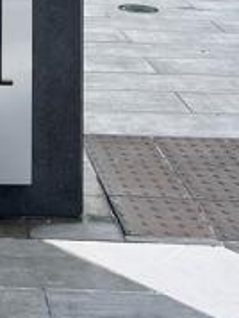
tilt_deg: -0.6
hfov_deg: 13.4
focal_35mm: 105
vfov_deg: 16.5
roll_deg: -0.6
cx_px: -107
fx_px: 964
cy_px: -198
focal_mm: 5.7
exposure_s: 1/1038
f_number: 1.5
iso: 50
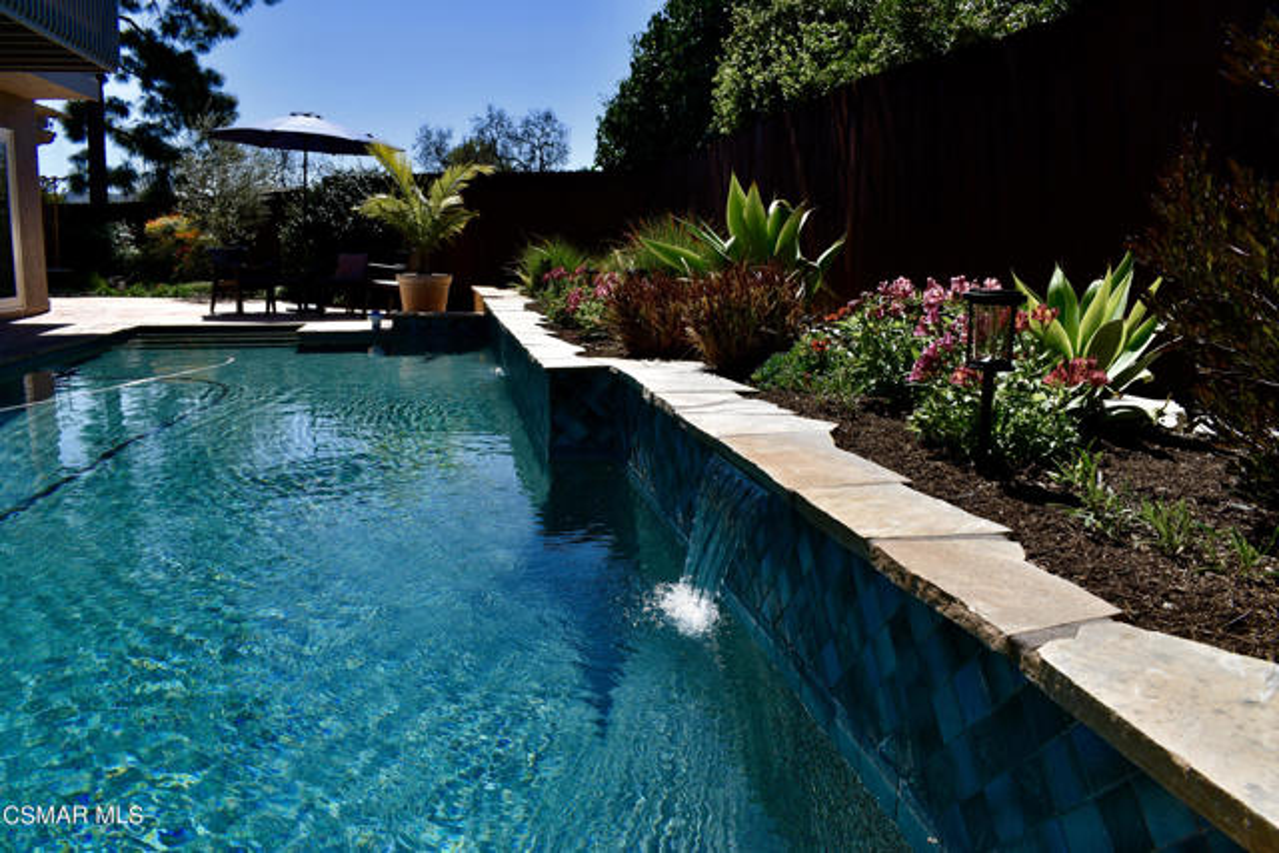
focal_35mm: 27
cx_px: 640
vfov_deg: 48.0
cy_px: 426
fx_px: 959
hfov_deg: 67.4
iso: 100
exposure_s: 1/250
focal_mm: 18
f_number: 8
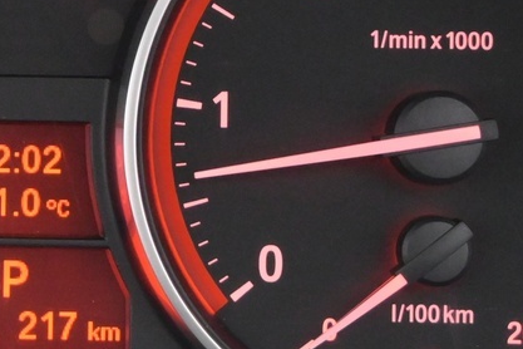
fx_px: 1946
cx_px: 11
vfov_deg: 10.2
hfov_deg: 15.1
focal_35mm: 134
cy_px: 104
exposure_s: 1/40
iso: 3200
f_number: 4.2
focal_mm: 23
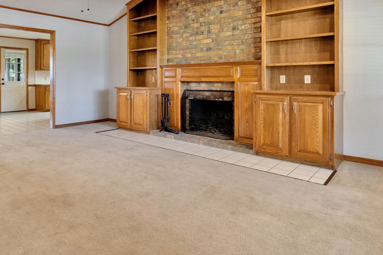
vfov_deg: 50.5
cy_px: 89
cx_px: 131
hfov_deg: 69.7
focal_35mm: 25
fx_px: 266
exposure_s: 1.6
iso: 100
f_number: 7.1
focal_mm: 16
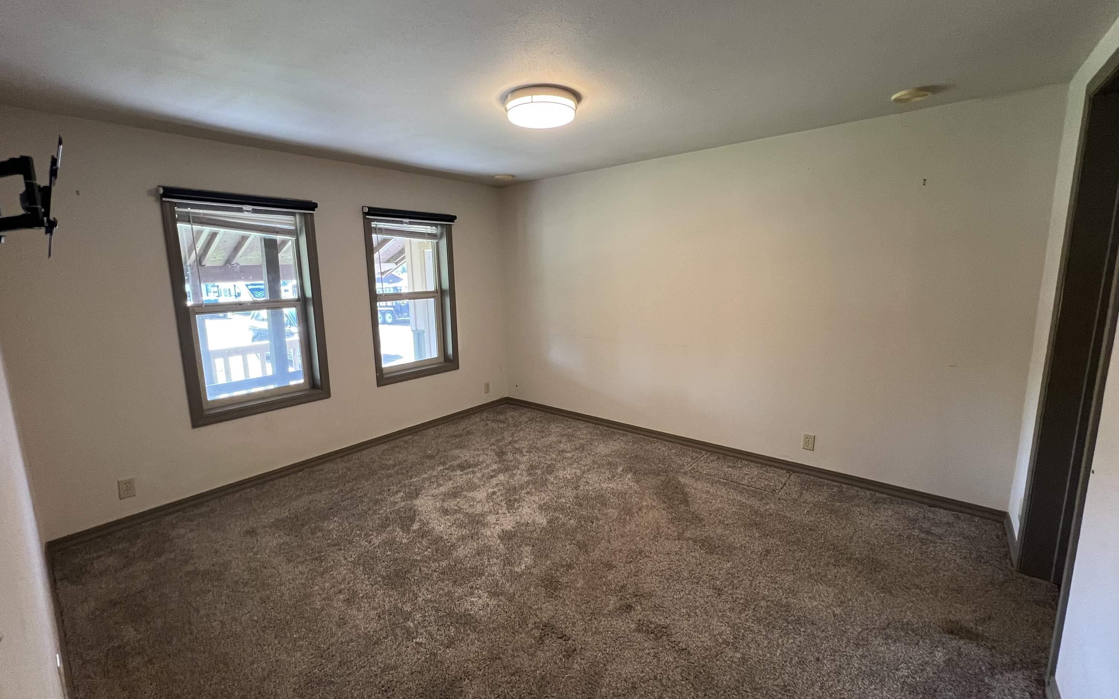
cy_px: 338
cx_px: 558
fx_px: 427
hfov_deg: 105.3
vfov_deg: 78.6
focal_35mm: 14
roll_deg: +0.8
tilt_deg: -9.5
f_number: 1.8
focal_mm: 1.57
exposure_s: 1/60
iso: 250
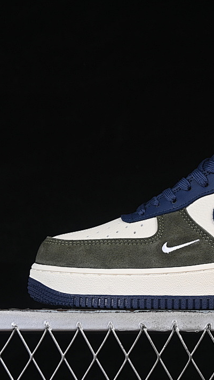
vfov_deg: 18.0
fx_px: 1201
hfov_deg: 10.1
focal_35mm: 119
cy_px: 190
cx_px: 227
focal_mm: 50
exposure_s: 1/80
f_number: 8
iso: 160
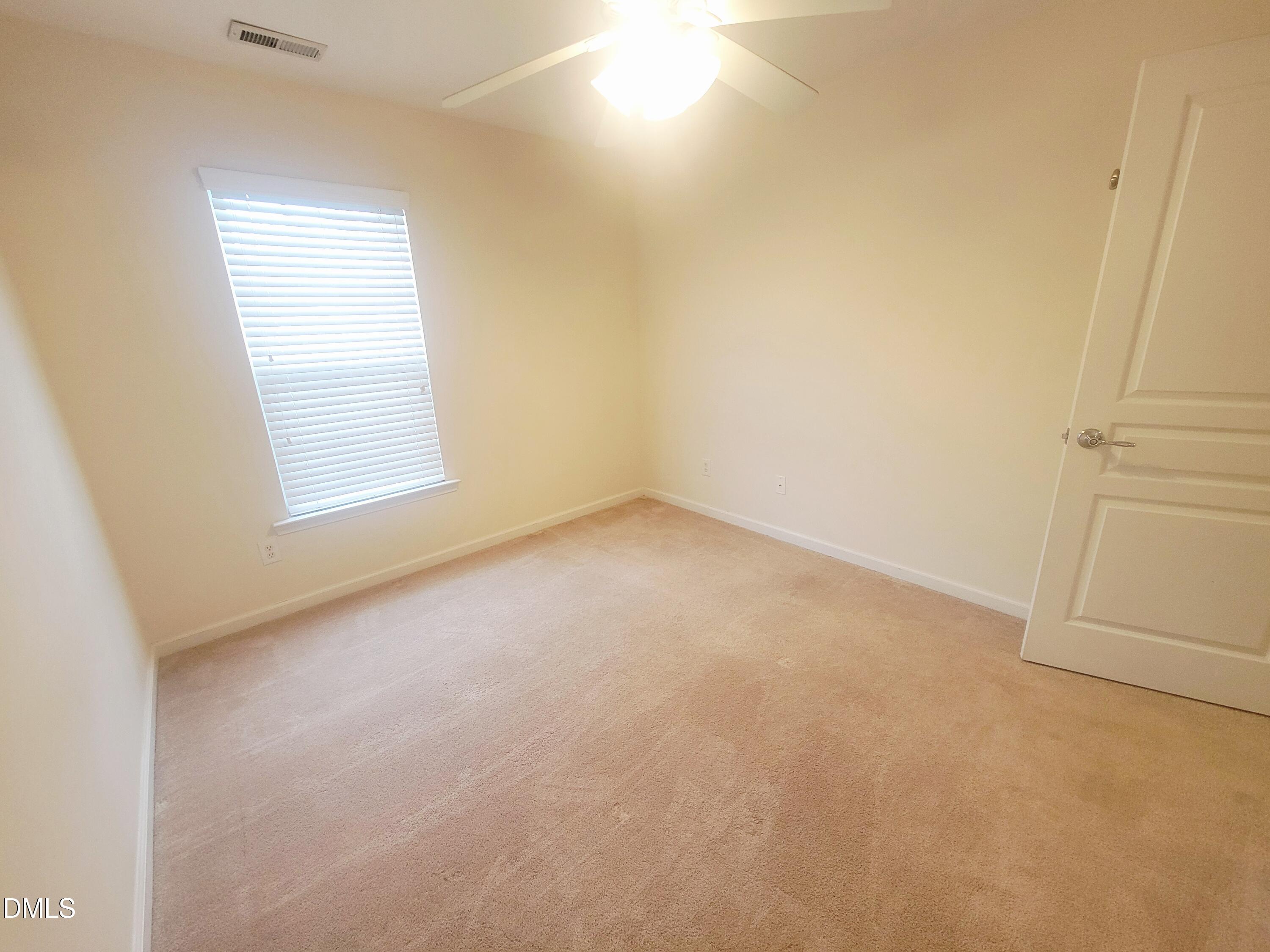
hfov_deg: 106.2
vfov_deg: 89.9
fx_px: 477
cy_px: 476
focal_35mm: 13
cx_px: 635
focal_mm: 2.2
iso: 320
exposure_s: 1/60.2
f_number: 2.2
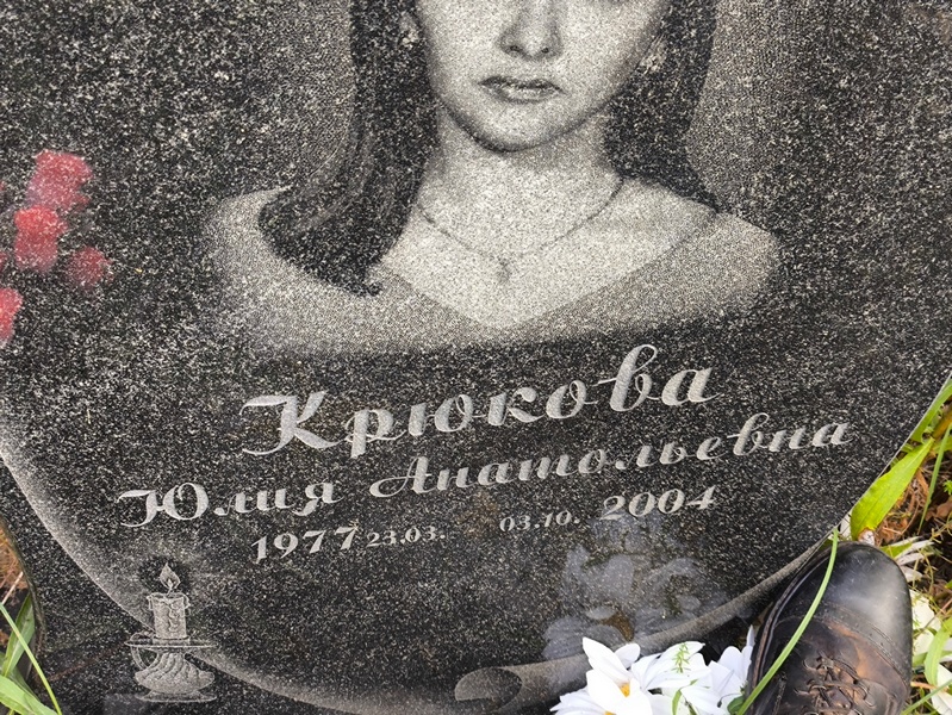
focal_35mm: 50
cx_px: 476
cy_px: 358
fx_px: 1376
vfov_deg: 29.1
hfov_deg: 38.2
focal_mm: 4.71
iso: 50
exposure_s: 1/60
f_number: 1.7
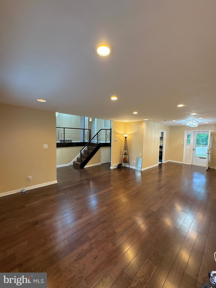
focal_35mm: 14
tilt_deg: -3.6
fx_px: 116
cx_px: 108
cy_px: 144
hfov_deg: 85.7
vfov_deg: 102.1
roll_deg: -1.5
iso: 250
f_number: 2.2
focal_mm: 2.22
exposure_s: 1/60
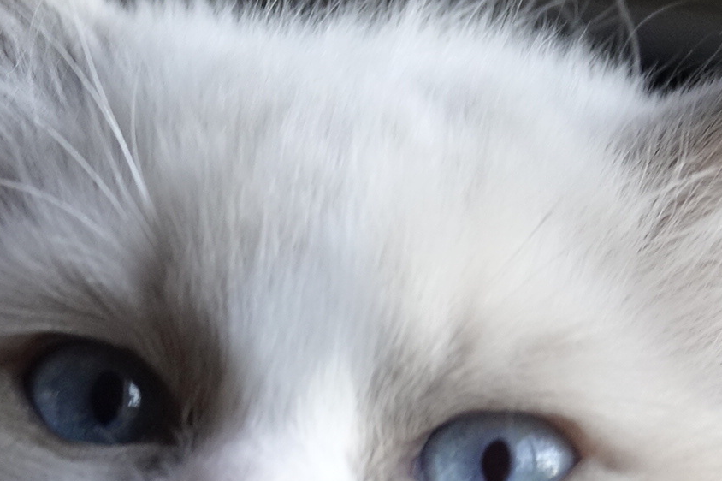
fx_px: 4811
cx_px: 257
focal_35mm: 240
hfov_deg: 8.6
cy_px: 341
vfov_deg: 5.7
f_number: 3.5
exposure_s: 1/80
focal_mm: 27.24
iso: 640
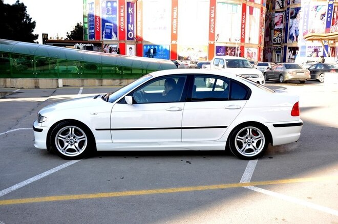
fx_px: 338
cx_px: 169
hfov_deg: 53.2
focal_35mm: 36
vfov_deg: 36.8
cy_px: 112
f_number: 5.6
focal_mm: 24
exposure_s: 1/100
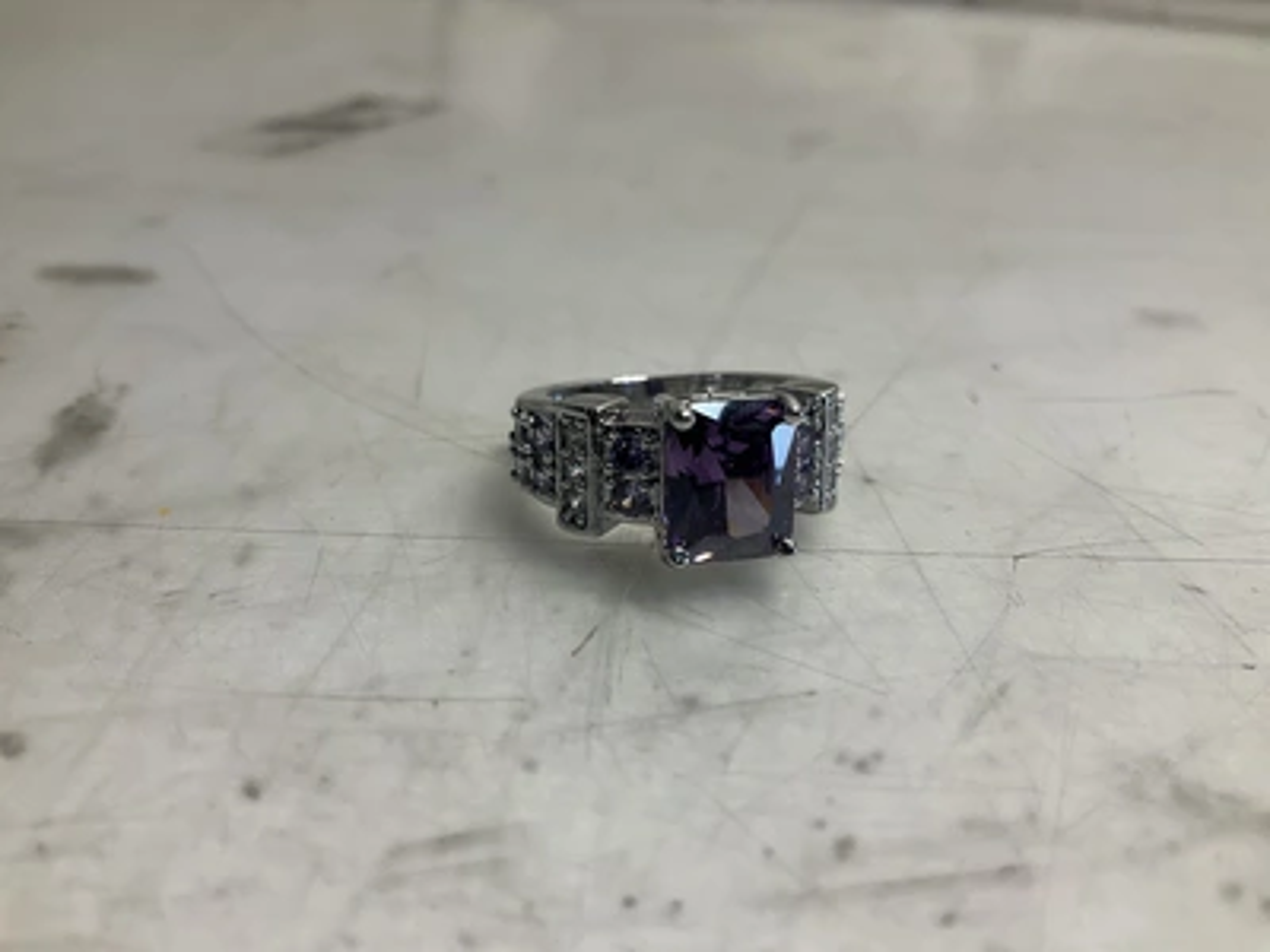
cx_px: 635
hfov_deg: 61.7
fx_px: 1064
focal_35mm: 29
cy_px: 476
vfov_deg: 48.2
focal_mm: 3
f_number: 1.8
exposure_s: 1/120
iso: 50
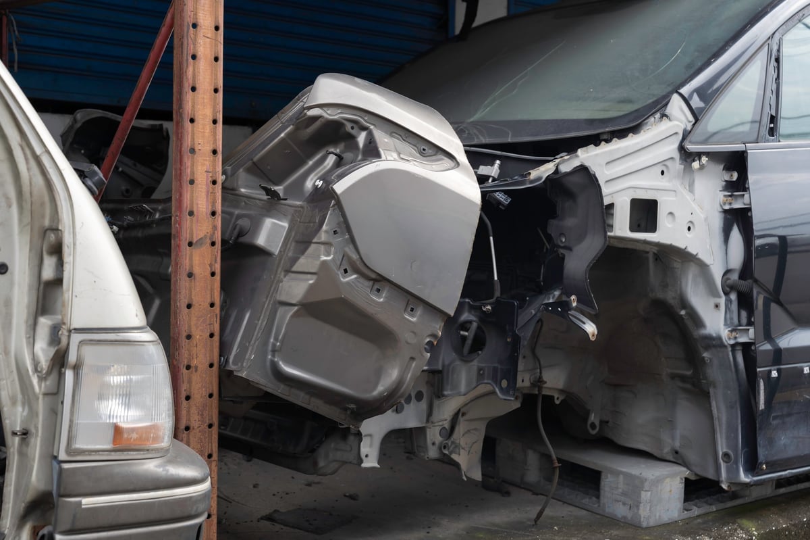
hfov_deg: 36.9
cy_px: 270
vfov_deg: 25.0
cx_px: 405
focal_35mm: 54
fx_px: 1214
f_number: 5
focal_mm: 54
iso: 250
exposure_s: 1/160
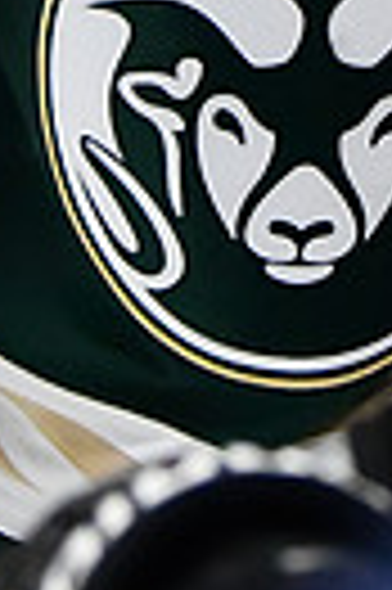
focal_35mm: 479
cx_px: 480
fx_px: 7844
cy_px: -604
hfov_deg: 2.9
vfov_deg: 4.3
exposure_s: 1/1250
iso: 8000
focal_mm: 72
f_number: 2.8
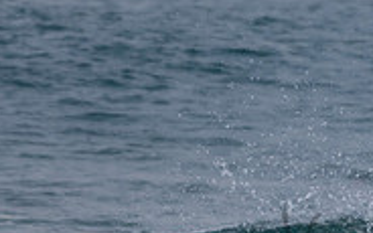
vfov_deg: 0.8
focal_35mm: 1688
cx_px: 491
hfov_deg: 1.2
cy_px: 226
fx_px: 17159
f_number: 5.6
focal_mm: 350
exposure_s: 1/1000
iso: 500
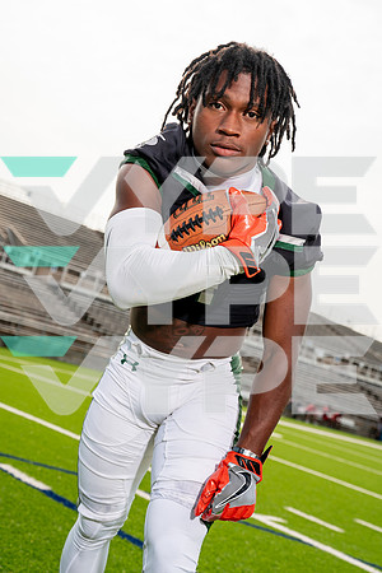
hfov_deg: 25.5
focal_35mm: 53
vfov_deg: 37.5
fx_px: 844
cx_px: 191
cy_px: 286
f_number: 5.6
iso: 100
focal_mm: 53
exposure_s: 1/500
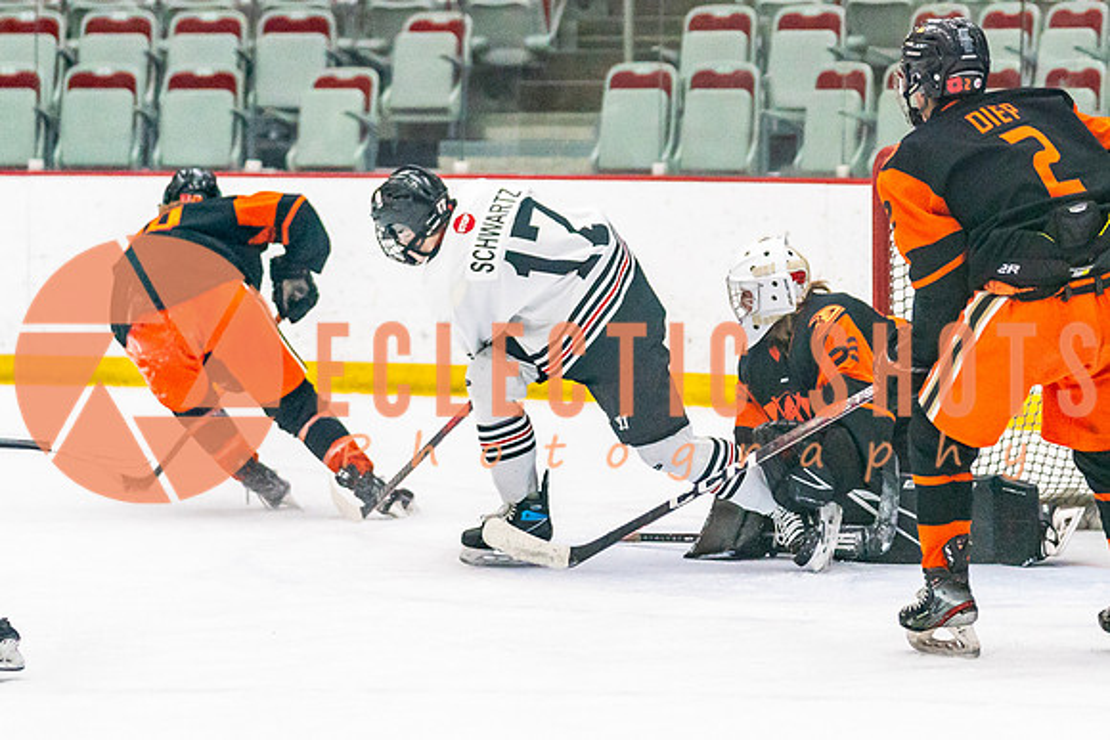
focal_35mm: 189
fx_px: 5838
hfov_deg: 10.9
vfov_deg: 7.3
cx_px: 718
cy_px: 442
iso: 3200
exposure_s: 1/1250
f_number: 2.8
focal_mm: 95
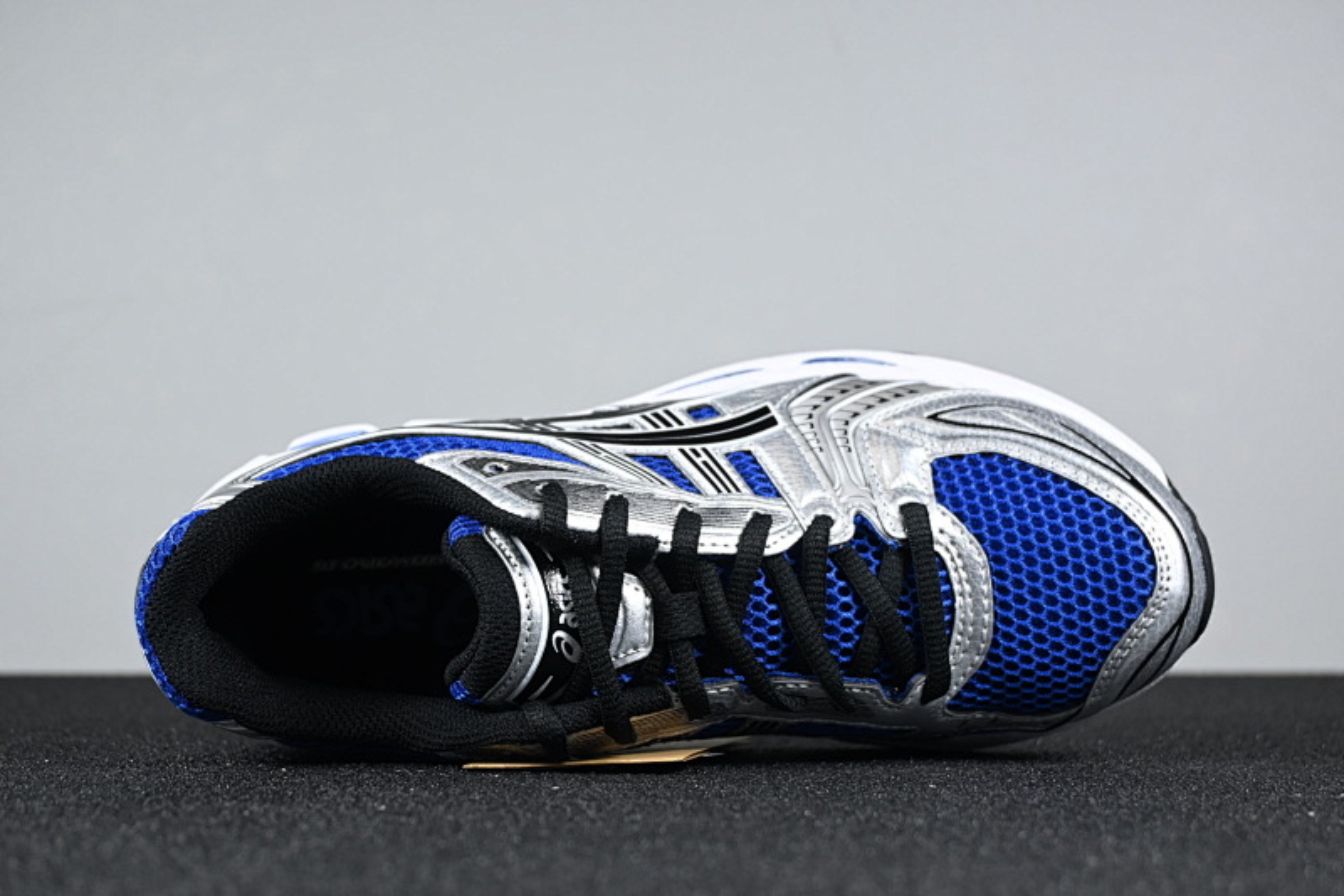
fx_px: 2183
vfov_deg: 23.2
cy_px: 448
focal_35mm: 58
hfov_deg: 34.2
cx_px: 672
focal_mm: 39
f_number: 5.6
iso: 360
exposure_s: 1/60
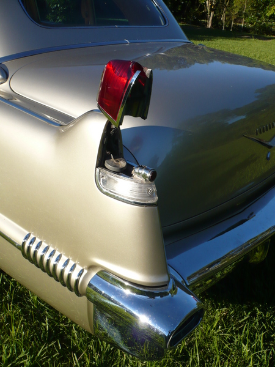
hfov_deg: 40.7
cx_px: 138
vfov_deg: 52.6
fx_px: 371
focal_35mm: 35
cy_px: 184
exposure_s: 1/200
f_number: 8
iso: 100
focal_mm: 5.8
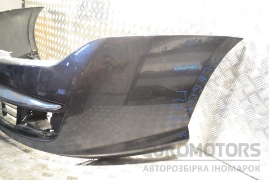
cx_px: 134
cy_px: 90
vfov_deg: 40.0
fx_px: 247
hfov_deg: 57.2
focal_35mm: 33
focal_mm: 22
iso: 3200
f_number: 5
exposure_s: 1/100
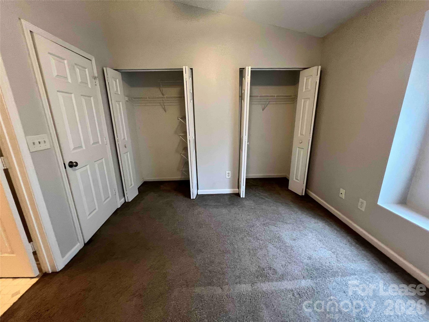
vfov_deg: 89.9
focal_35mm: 13
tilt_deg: -14.6
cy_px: 161
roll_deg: +3.0
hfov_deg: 106.2
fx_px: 161
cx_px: 214
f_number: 1.8
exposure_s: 1/60
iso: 400
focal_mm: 1.57
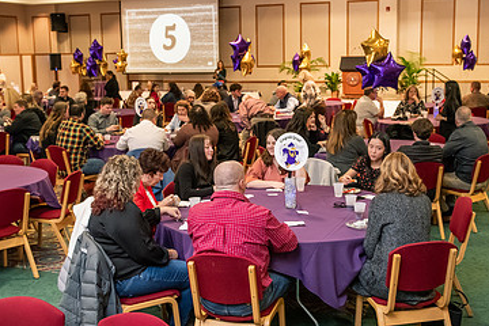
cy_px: 156
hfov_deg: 39.6
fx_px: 679
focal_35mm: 50
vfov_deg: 27.0
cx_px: 261
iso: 3200
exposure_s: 1/125
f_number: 3.5
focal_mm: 31
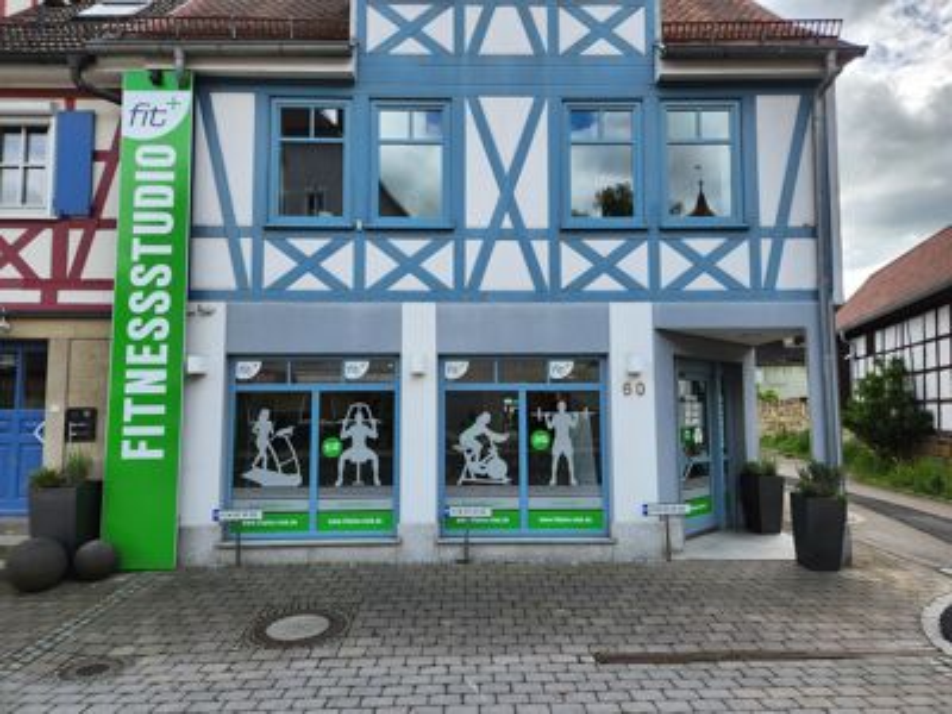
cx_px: 476
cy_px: 357
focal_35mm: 23
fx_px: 633
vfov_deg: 58.9
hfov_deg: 73.9
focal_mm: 5.4
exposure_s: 1/611
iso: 20
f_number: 1.8
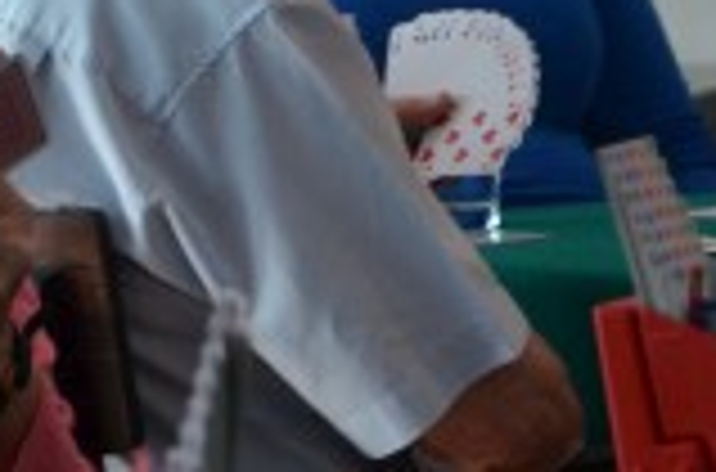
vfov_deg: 4.0
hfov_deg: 6.0
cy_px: -79
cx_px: -603
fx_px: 6702
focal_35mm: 338
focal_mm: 52
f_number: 5
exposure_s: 1/60
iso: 800
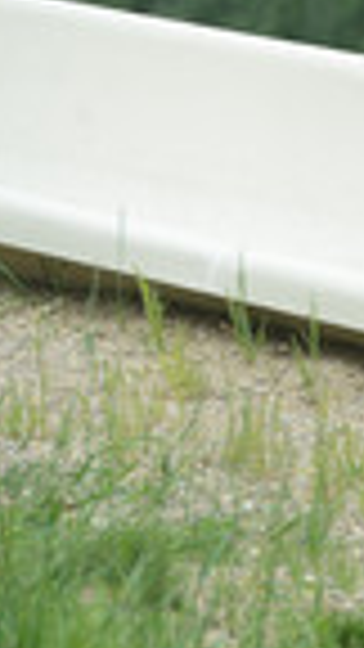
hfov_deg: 2.1
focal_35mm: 567
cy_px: 421
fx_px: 9729
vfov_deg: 3.8
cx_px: 867
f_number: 6.3
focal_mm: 195
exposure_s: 1/640
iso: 280
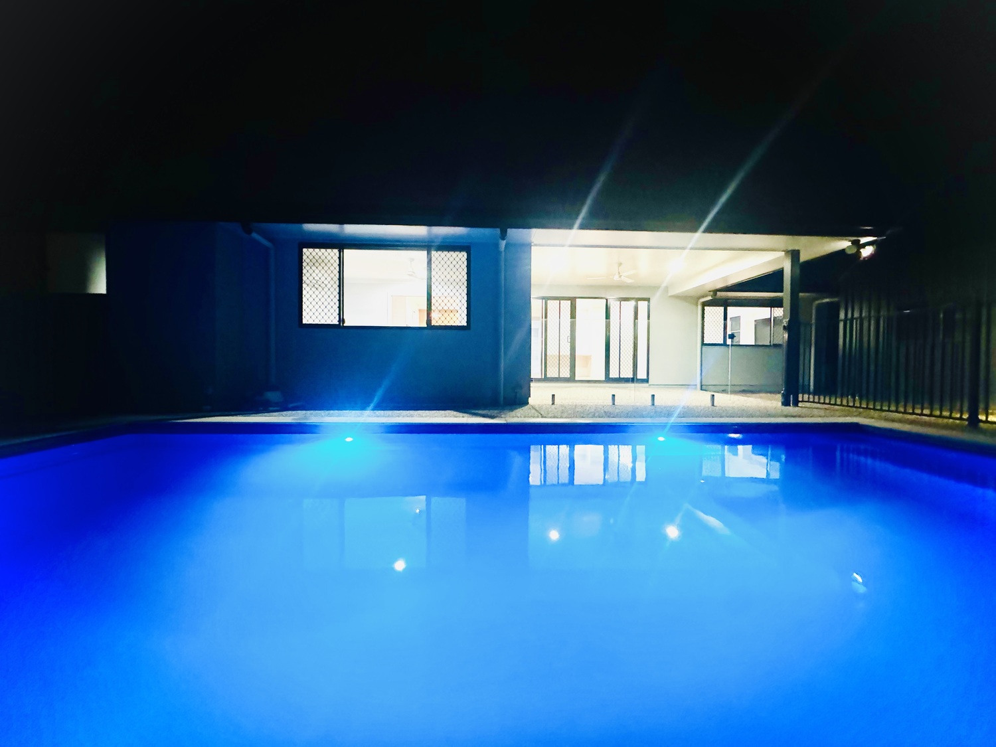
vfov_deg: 85.7
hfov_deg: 102.1
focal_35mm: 14
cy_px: 374
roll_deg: -0.3
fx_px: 403
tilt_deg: -0.9
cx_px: 498
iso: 1250
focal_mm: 2.22
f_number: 2.2
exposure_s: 1/50
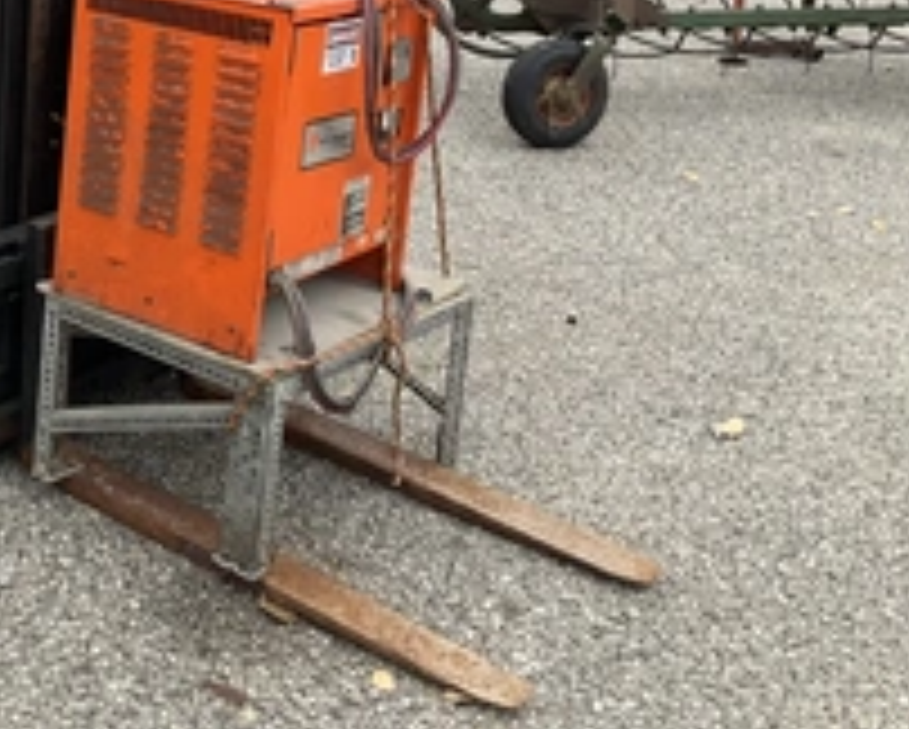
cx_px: 68
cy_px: 81
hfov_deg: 31.7
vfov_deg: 26.3
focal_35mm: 56
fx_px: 1508
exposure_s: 1/122
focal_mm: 3
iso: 50
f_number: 1.8
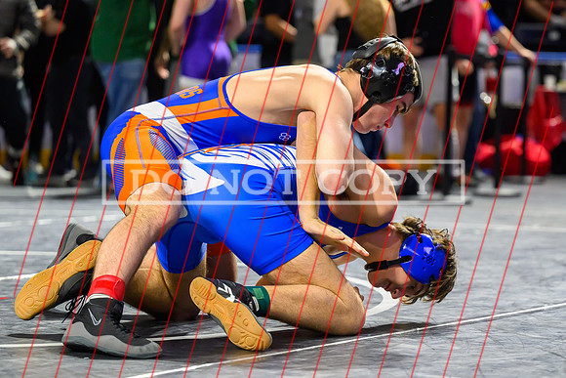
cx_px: 372
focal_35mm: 132
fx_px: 2078
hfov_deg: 15.5
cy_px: 220
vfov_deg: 10.4
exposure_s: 1/800
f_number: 2.8
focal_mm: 93
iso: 4000
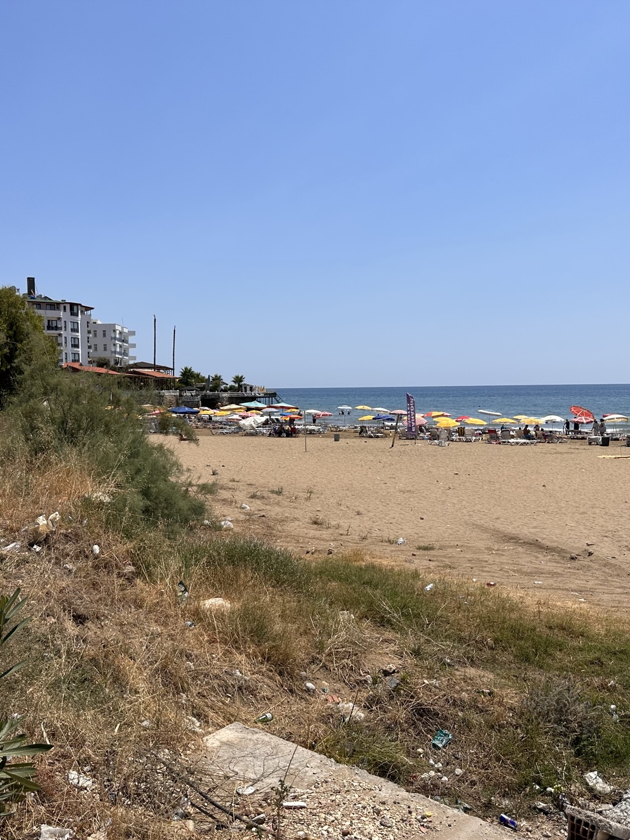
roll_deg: +1.2
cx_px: 255
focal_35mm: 33
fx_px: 801
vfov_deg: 55.3
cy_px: 430
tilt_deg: -1.7
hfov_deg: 42.8
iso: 80
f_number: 1.78
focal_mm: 6.86
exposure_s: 1/8929
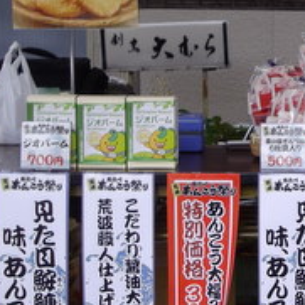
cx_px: 383
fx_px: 748
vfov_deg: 22.9
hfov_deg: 21.2
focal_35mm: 75
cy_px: 98
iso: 100
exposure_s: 1/50
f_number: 3.5
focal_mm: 5.8
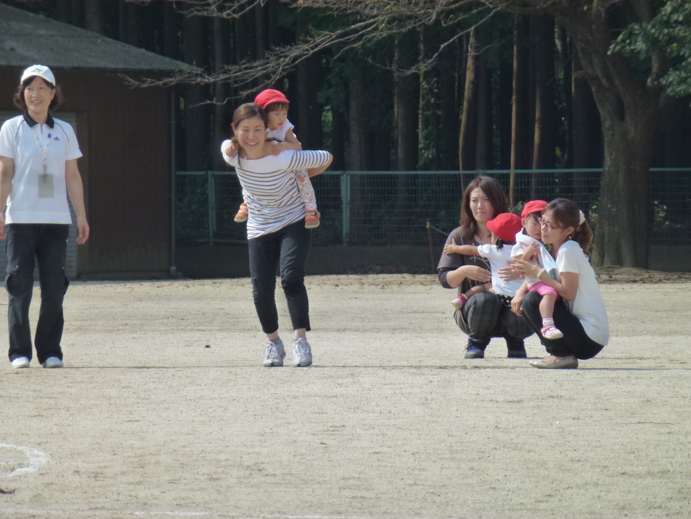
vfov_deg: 3.9
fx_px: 7665
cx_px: 346
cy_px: 260
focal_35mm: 384
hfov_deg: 5.2
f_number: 5.9
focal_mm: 68.8
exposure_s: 1/500
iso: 160
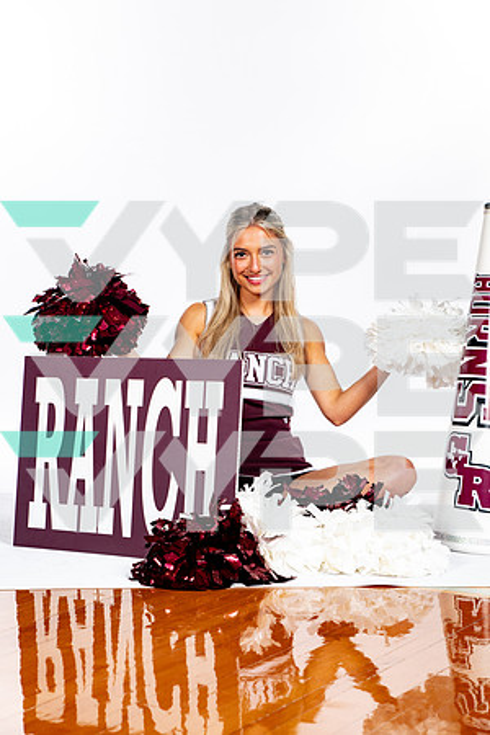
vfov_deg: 28.8
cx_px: 245
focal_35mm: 70
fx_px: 1429
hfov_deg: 19.5
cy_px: 368
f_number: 7.1
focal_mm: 70
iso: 250
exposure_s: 1/320
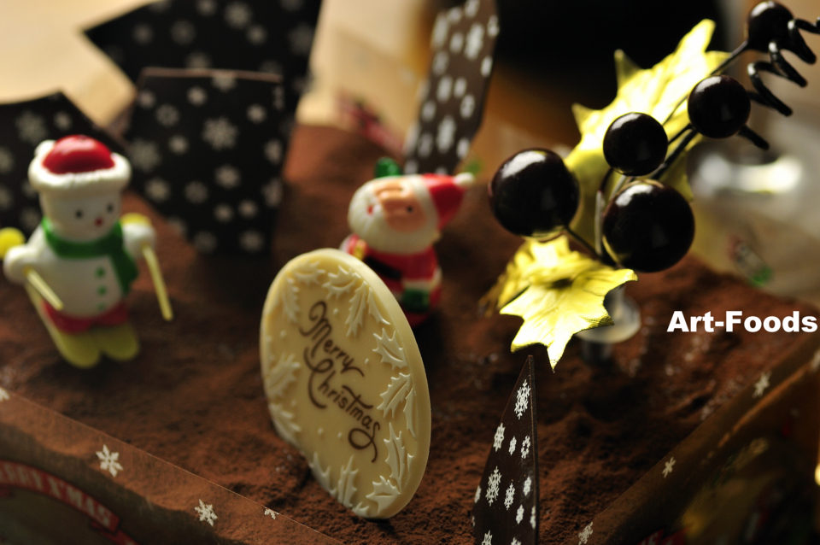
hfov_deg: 15.2
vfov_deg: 10.1
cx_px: 410
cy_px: 272
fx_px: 3072
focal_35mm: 135
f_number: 5.6
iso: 200
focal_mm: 90
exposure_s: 1/25
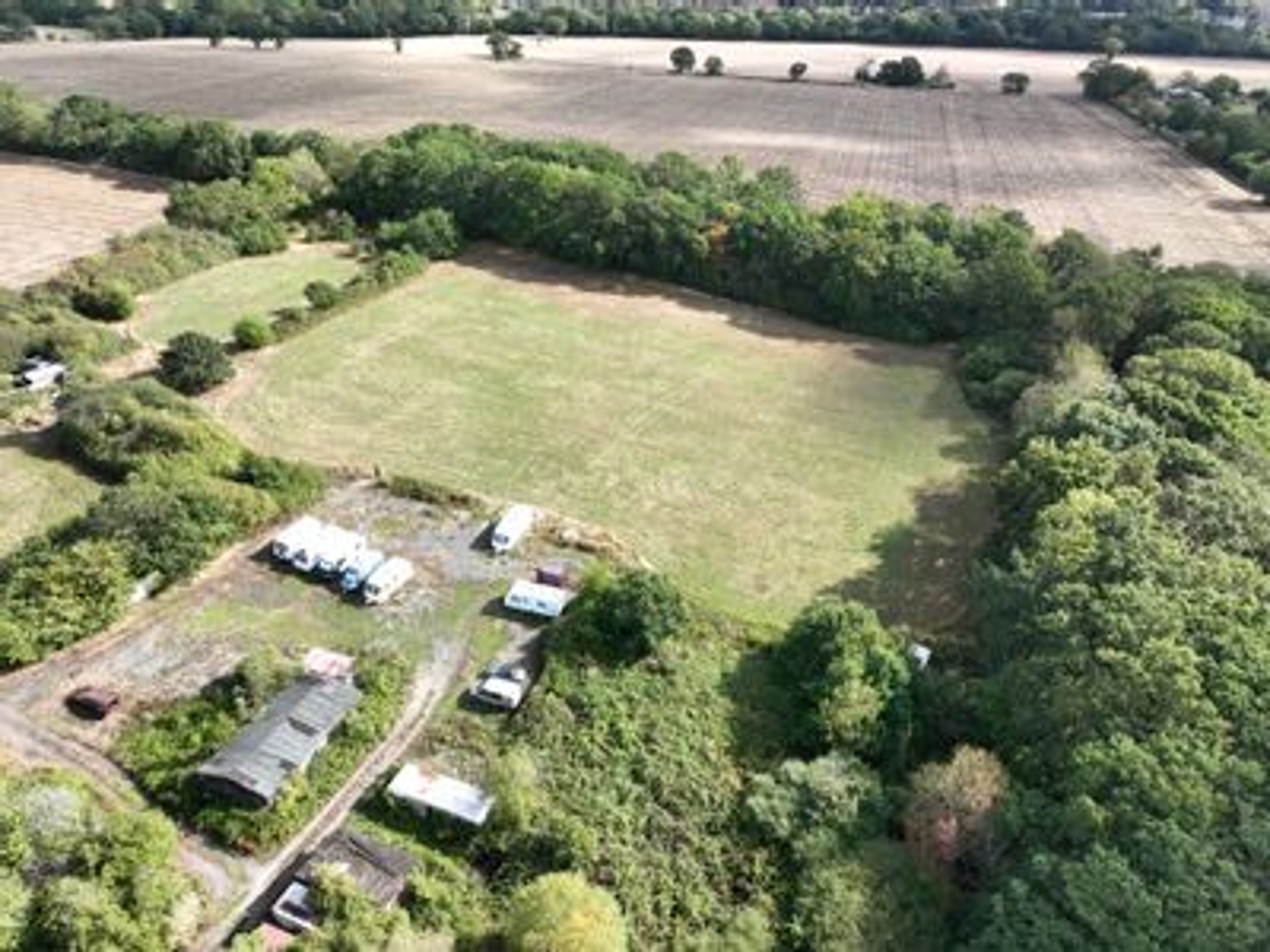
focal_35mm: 24
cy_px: 476
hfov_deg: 71.6
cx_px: 635
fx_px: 881
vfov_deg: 56.8
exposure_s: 1/500
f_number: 2.8
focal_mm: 12.29
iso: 100
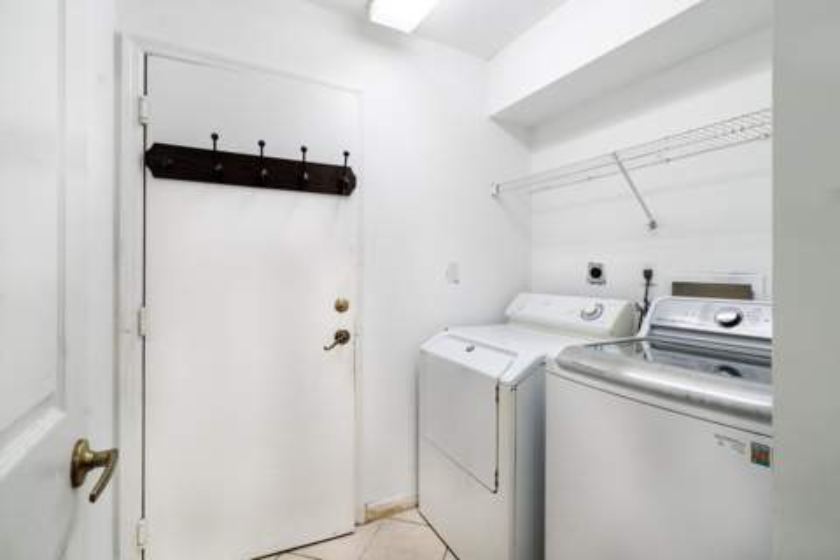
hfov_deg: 96.7
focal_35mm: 16
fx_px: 373
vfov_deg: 73.7
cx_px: 420
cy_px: 280
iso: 200
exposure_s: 1/6
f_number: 7.1
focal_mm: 16
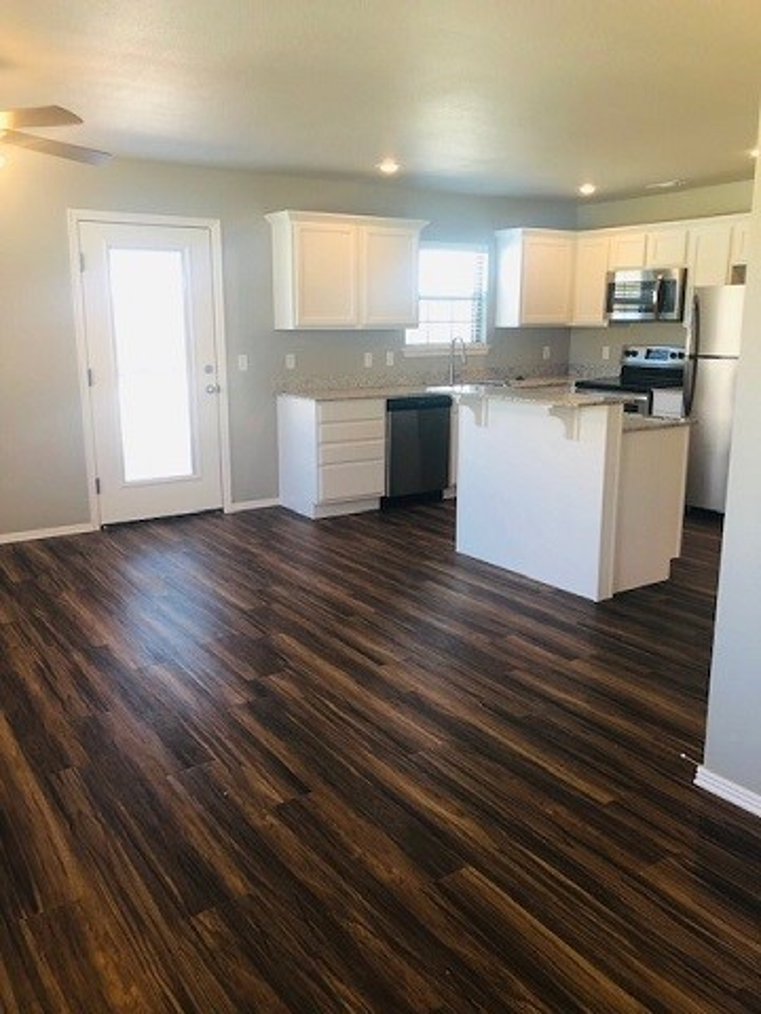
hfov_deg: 49.7
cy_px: 507
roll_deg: +1.0
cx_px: 380
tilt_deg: -11.8
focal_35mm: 28
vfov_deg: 63.4
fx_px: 821
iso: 32
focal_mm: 4
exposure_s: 1/24
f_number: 1.8
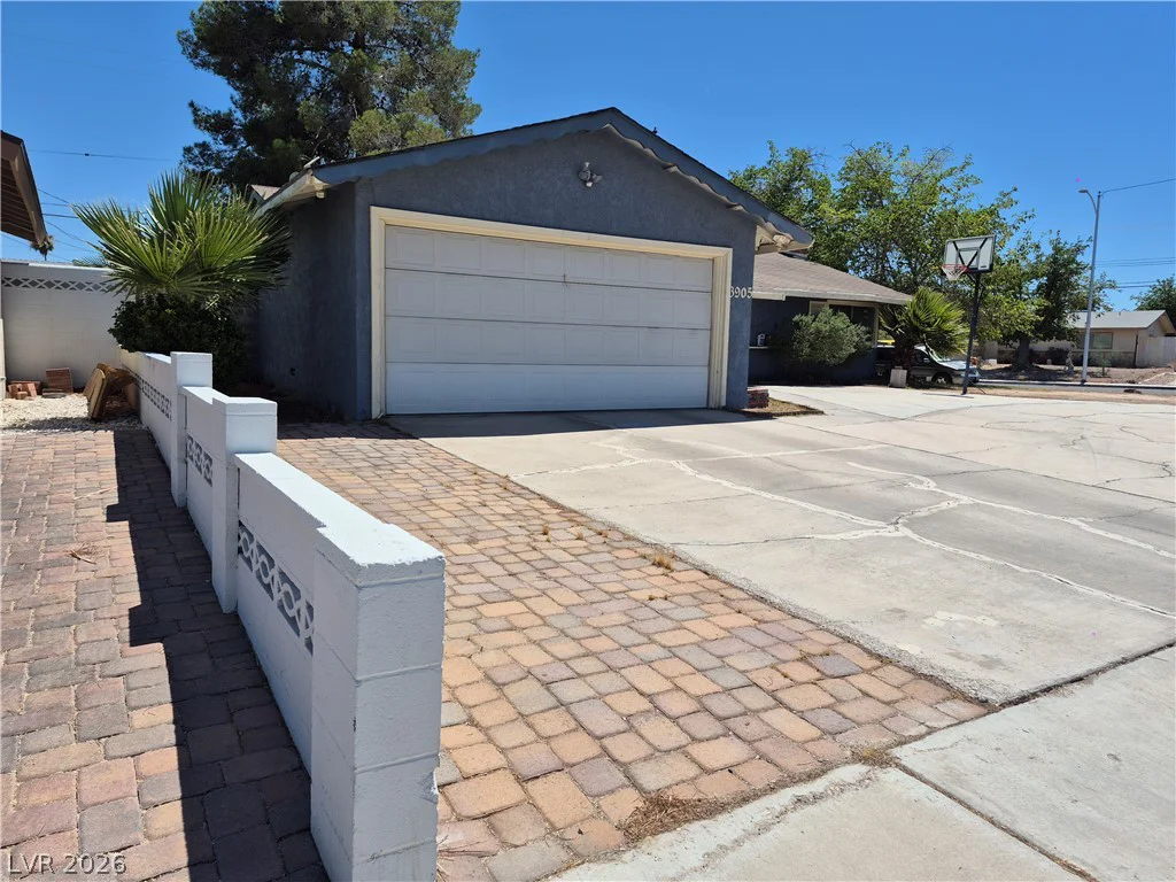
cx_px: 588
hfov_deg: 73.9
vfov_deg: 58.9
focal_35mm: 23
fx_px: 781
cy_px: 441
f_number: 1.8
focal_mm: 5.4
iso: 25
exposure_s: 1/2872
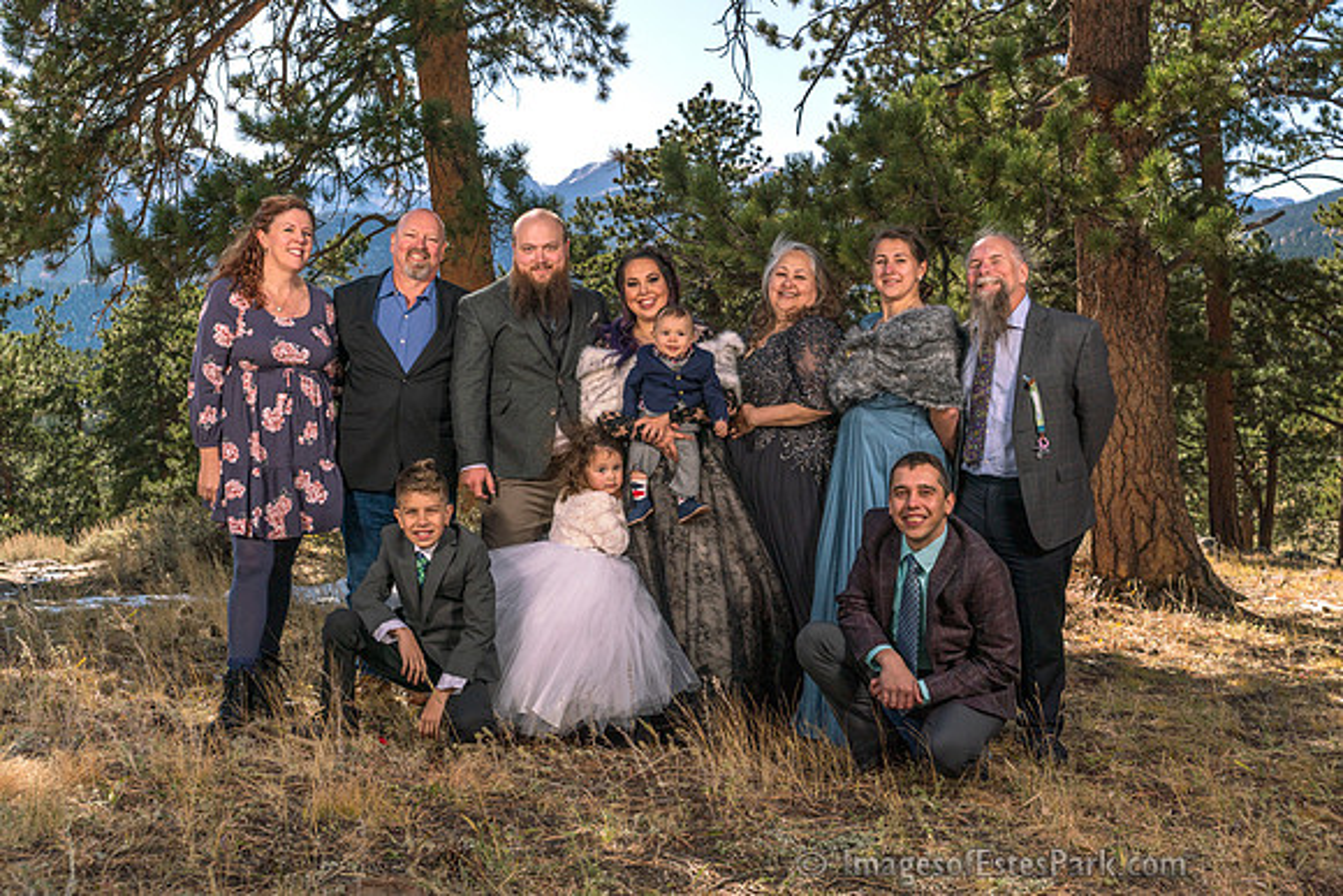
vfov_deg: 37.9
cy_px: 448
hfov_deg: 54.4
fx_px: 1306
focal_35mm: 35
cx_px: 672
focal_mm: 35
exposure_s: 1/2000
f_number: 5
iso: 250
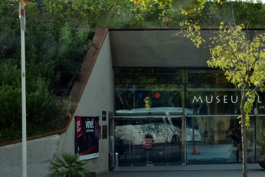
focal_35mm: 73
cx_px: 293
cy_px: 99
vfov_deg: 18.7
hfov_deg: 25.6
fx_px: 537
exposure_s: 1/200
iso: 400
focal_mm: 22
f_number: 7.1
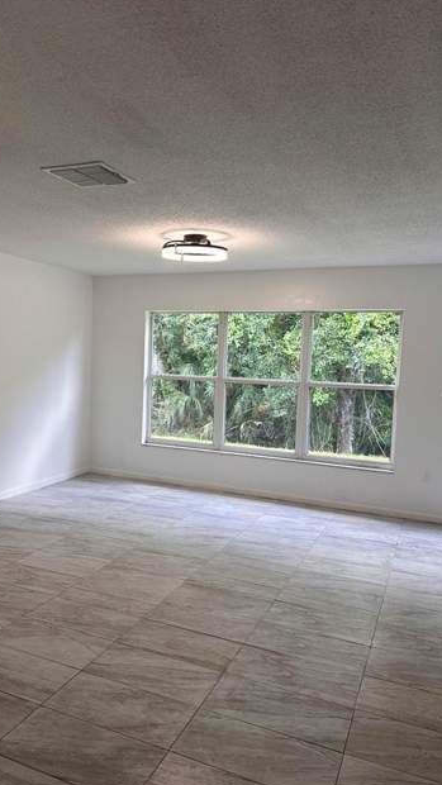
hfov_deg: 42.8
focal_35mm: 27
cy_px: 396
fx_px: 562
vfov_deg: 69.8
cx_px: 184
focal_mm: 6.86
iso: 80
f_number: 1.78
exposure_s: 1/121
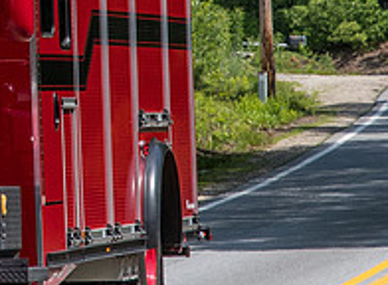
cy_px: -43
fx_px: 6754
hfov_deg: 3.3
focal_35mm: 607
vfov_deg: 2.4
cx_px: -39
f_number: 9
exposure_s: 1/400
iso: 250
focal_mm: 80
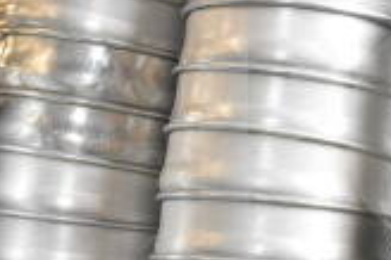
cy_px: 199
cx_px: 403
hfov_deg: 15.0
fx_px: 1454
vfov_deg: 10.2
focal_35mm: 134
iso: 1600
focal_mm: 24
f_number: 6.3
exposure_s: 1/125
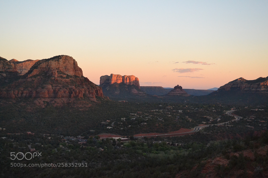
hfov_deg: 35.1
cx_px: 134
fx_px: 424
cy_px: 89
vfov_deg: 23.8
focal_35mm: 57
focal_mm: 38
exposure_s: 1/800
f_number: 5.6
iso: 3200
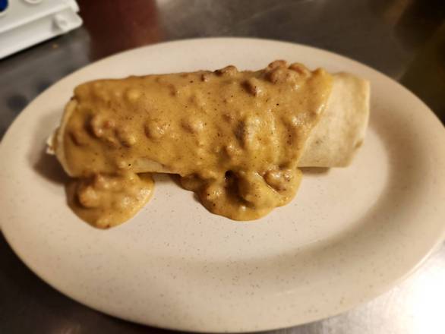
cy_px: 167
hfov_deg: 73.9
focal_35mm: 23
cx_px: 222
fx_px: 296
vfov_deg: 58.9
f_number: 1.8
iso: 250
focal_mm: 5.4
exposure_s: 1/60
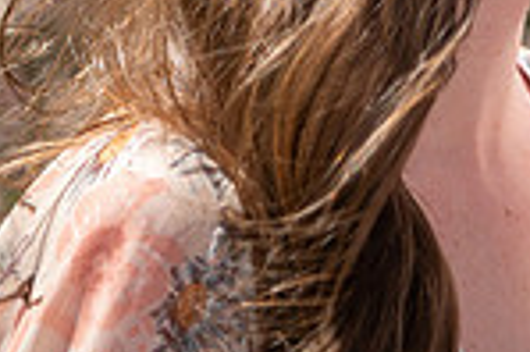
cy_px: -302
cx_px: 793
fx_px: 3324
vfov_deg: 5.9
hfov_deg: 8.9
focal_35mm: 226
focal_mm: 58
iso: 400
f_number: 2.8
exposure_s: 1/6400
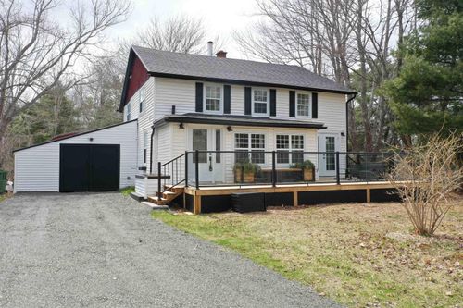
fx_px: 360
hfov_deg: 65.5
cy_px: 154
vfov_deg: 46.4
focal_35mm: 28
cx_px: 232
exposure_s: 1/320
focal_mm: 10.26
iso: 100
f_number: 5.6
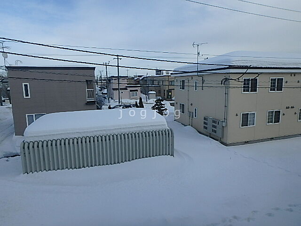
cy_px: 113
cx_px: 150
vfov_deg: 63.4
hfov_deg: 79.0
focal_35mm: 21
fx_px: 183
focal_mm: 3.7
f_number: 3.5
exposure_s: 1/1000
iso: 125
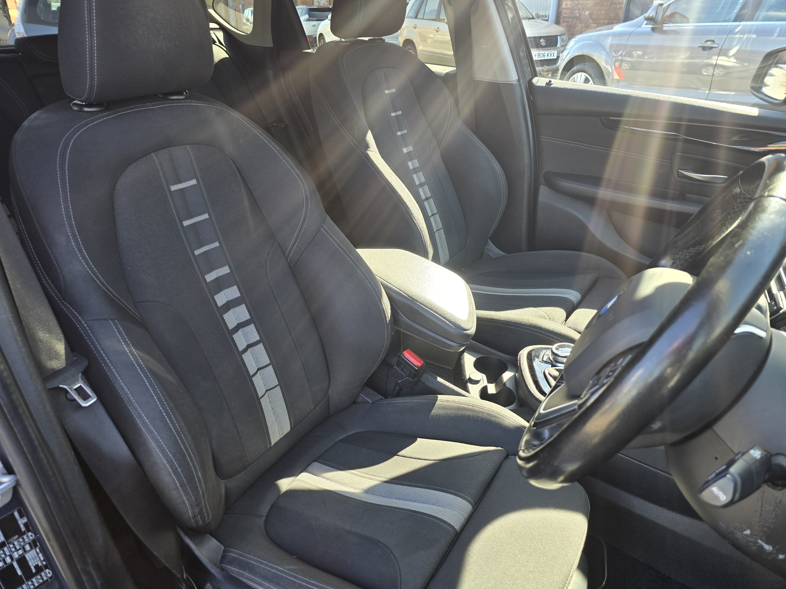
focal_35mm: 23
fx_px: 522
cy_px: 294
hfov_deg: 73.9
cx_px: 393
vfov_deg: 58.9
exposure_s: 1/180
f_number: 1.7
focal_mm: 6.3
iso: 64
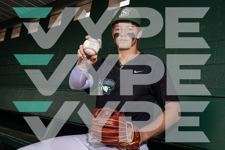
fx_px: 284
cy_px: 77
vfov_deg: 29.7
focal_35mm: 45
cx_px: 116
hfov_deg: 43.3
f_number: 7.1
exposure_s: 1/125
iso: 100
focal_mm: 44
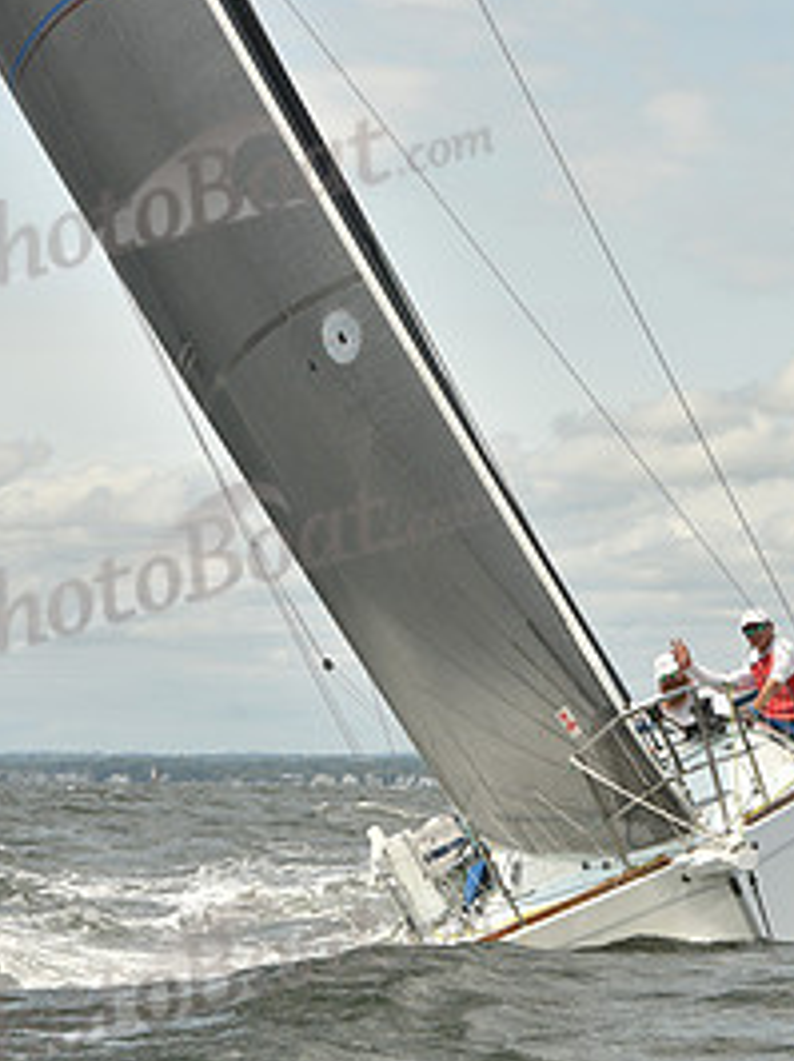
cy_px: 716
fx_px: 4503
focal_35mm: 147
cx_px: 702
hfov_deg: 10.0
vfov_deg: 13.4
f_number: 10
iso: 250
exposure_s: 1/800
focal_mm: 70
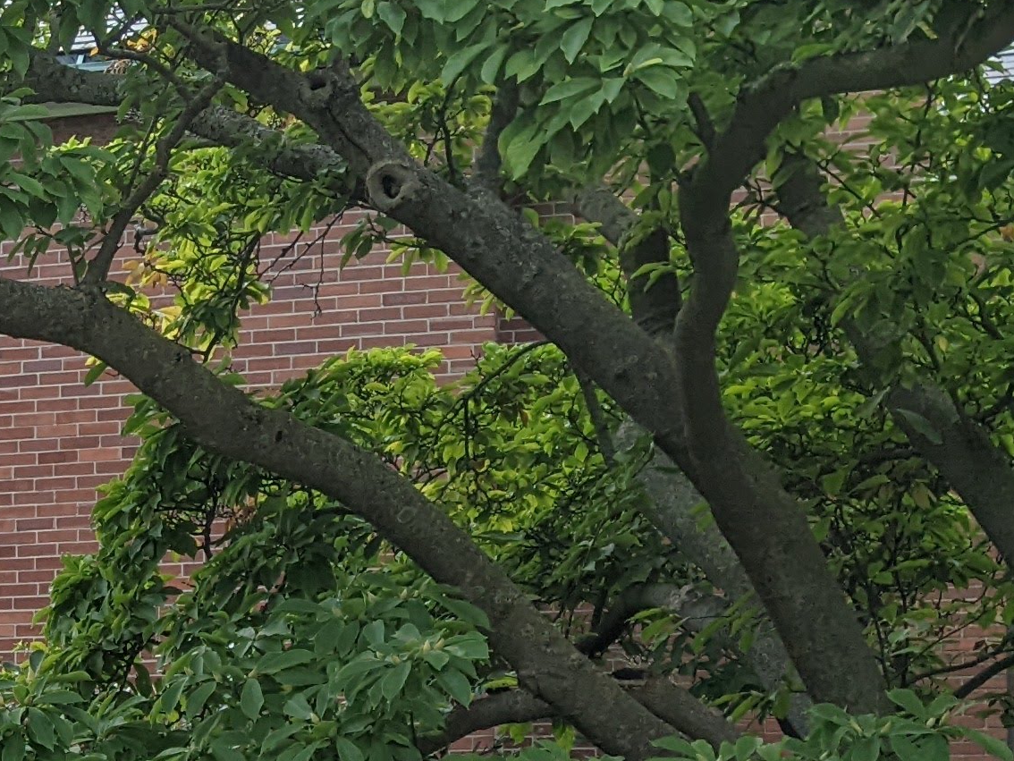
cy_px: 868
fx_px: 2813
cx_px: -363
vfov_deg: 15.0
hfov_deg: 18.7
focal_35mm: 96
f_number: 1.8
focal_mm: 4.44
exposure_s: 1/1957
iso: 39
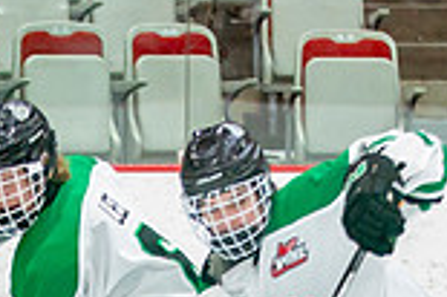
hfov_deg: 3.4
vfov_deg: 2.3
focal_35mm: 604
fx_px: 7492
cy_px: 654
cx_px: -107
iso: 500
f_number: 3.2
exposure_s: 1/640
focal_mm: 95
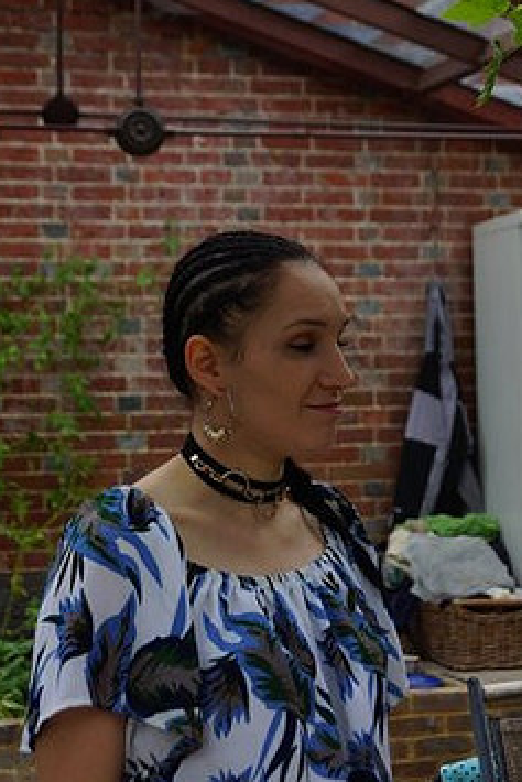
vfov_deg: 26.6
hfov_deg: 18.0
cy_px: 381
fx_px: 1651
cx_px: 269
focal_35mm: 76
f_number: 5
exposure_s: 1/200
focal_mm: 40
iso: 100
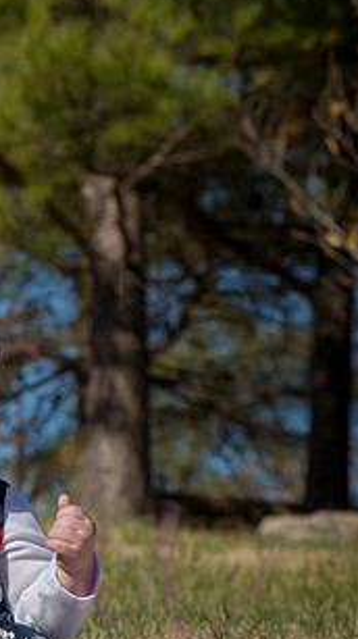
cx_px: -131
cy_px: 388
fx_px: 5704
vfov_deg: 6.4
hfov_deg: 3.6
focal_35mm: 337
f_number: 16
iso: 400
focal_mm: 170
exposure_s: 1/400
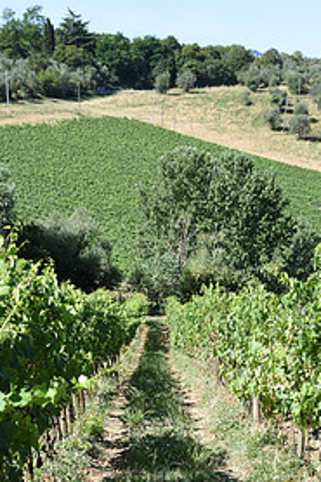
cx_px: 121
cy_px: 496
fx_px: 1286
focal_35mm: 96
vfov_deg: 20.5
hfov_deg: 14.2
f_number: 8
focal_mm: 46
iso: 125
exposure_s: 1/200
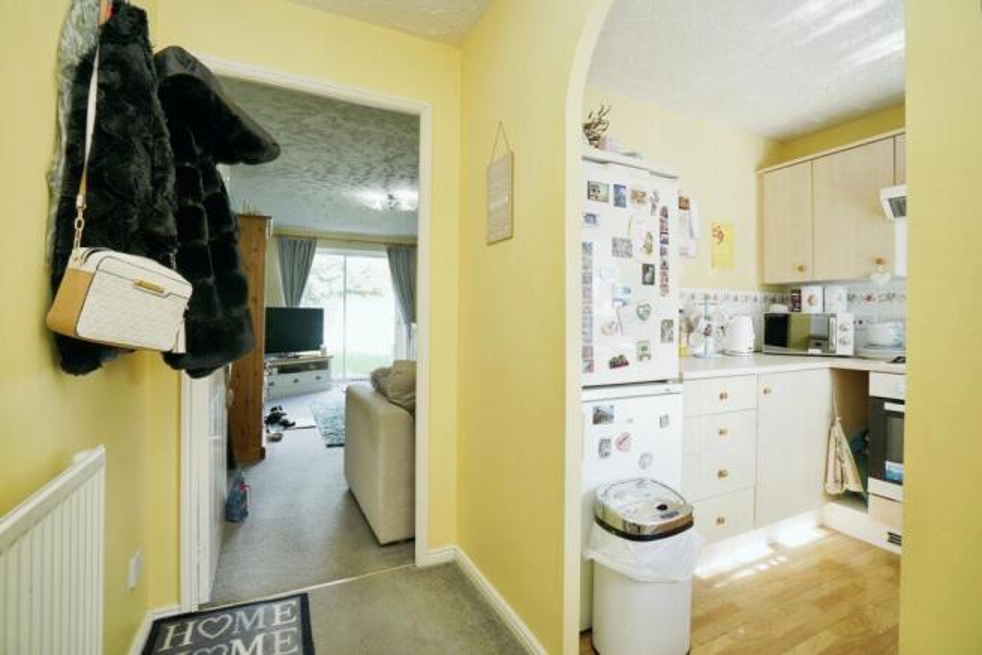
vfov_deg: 73.8
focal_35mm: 16
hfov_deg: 96.7
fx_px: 437
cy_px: 328
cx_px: 491
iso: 1000
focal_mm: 16
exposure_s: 1/80
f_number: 7.1
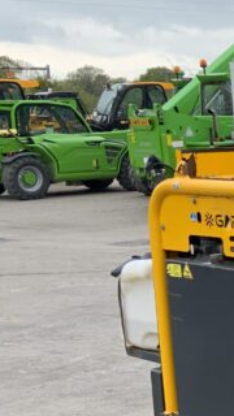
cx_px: 654
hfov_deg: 9.8
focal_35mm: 101
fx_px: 1114
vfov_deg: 21.0
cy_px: 313
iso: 16
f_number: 1.8
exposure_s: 1/122
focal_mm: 3
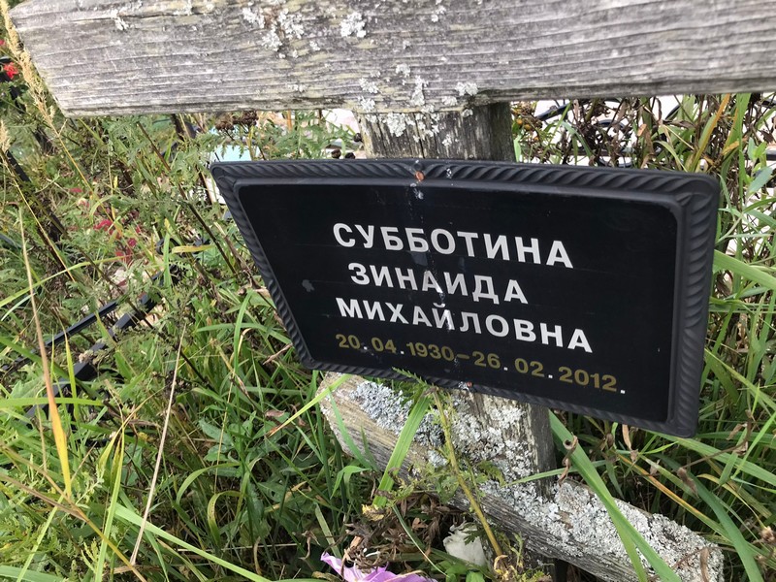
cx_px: 388
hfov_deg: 63.4
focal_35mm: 28
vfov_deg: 49.7
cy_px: 291
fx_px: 628
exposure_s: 1/256
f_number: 1.8
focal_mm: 3.99
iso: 20
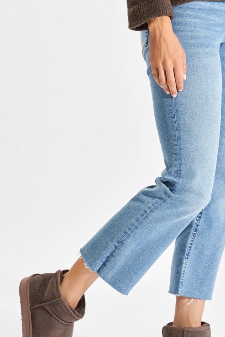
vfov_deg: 23.6
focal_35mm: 86
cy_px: 179
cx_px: 140
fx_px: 808
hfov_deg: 15.8
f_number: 8
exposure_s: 1/160
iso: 100
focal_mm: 53.1
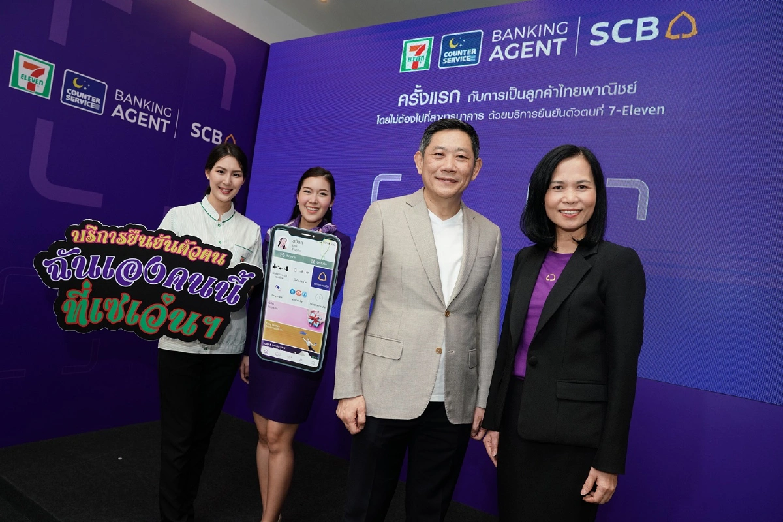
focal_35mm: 24
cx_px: 392
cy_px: 261
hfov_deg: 73.7
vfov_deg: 53.1
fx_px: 522
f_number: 5
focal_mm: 24
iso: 800
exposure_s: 1/160
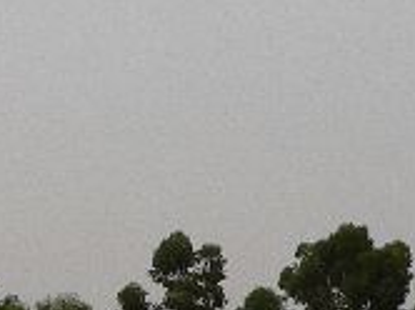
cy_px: 342
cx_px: 105
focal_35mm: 174
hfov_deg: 11.4
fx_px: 2083
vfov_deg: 8.4
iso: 80
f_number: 5.6
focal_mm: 6
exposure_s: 1/640
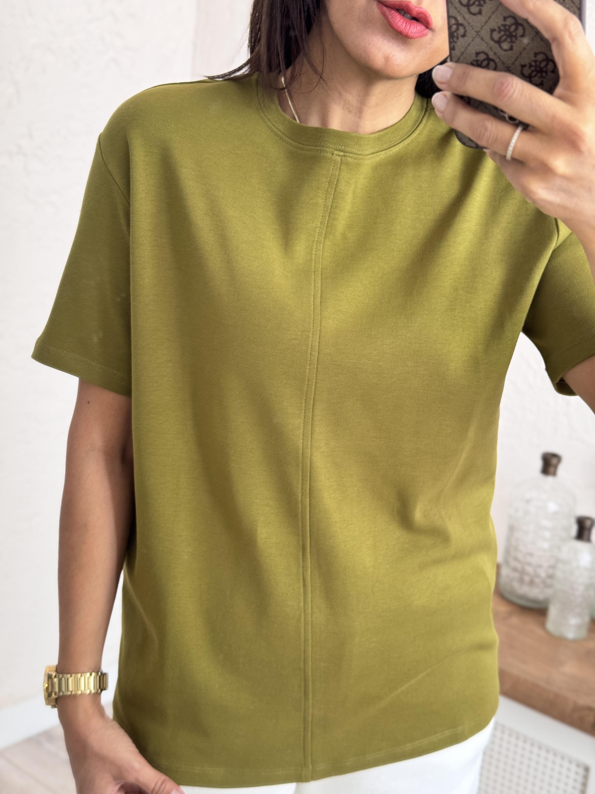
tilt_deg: -30.1
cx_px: 298
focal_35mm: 48
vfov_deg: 39.7
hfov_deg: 30.3
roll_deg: -3.1
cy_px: 397
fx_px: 1100
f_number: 1.78
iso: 100
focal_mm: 6.76
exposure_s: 1/75
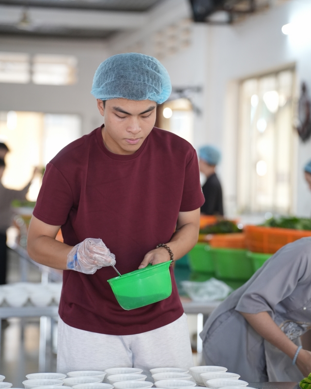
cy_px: 220
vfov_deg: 18.1
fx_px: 1220
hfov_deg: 14.5
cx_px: 154
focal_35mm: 106
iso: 2500
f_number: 2.8
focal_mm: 93
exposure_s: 1/200
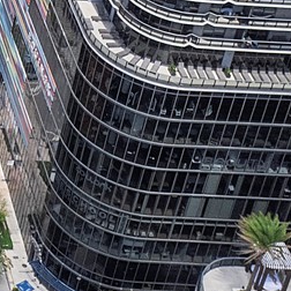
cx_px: -415
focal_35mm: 126
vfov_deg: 12.8
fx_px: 1198
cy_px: -203
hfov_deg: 11.4
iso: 100
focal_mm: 8.38
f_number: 2.8
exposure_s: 1/2500
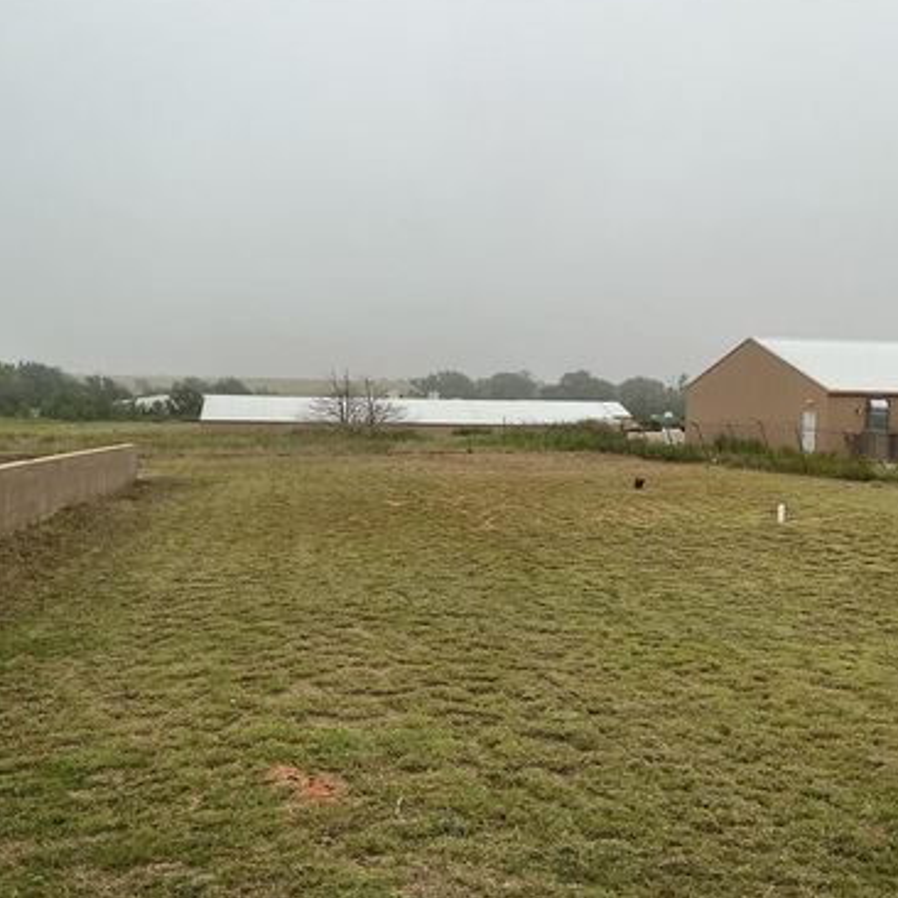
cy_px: 443
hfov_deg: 47.2
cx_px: 451
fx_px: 1027
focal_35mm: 35
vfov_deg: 47.2
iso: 32
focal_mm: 3
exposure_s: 1/120
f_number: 1.8
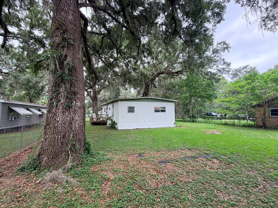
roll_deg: +0.7
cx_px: 137
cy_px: 98
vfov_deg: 78.0
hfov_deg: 94.5
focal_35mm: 16
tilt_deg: +6.2
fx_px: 128
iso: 50
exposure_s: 1/179
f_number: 2.2
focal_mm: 2.22
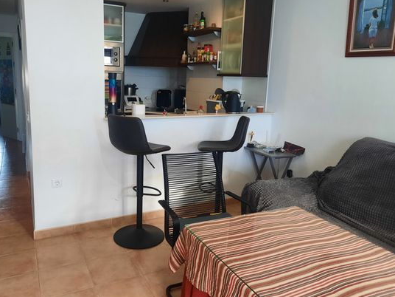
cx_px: 178
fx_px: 320
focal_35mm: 28
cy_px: 136
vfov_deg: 49.7
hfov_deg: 63.3
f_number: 2
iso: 320
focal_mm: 4.6
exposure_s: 1/50
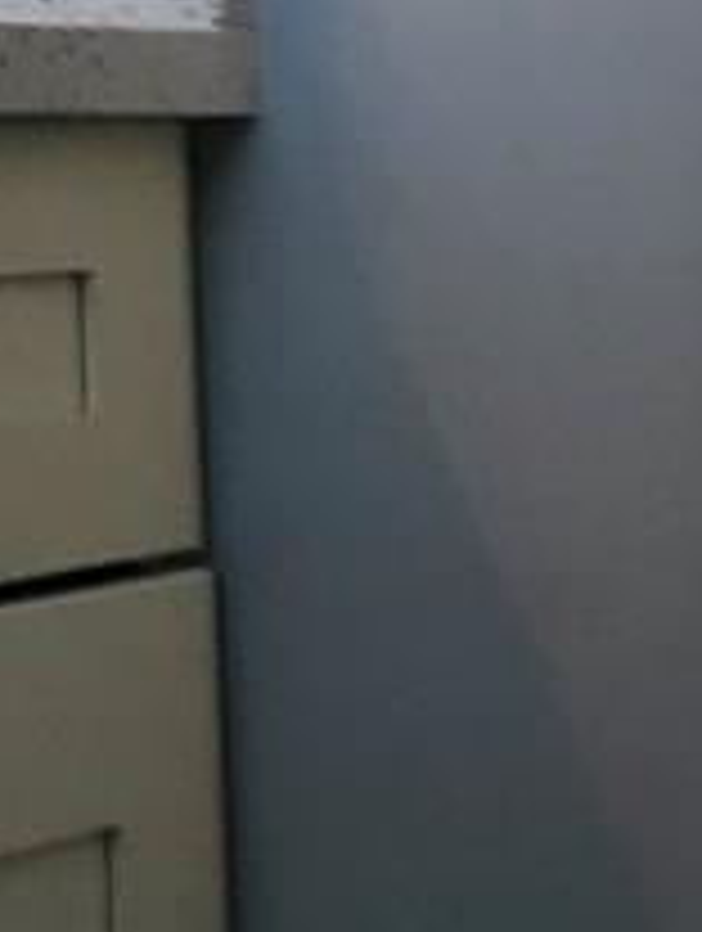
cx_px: -932
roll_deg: -0.3
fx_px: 4367
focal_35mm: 162
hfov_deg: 8.5
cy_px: -293
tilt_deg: +6.0
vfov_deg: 11.8
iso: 25
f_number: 1.8
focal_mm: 3.99
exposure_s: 1/40
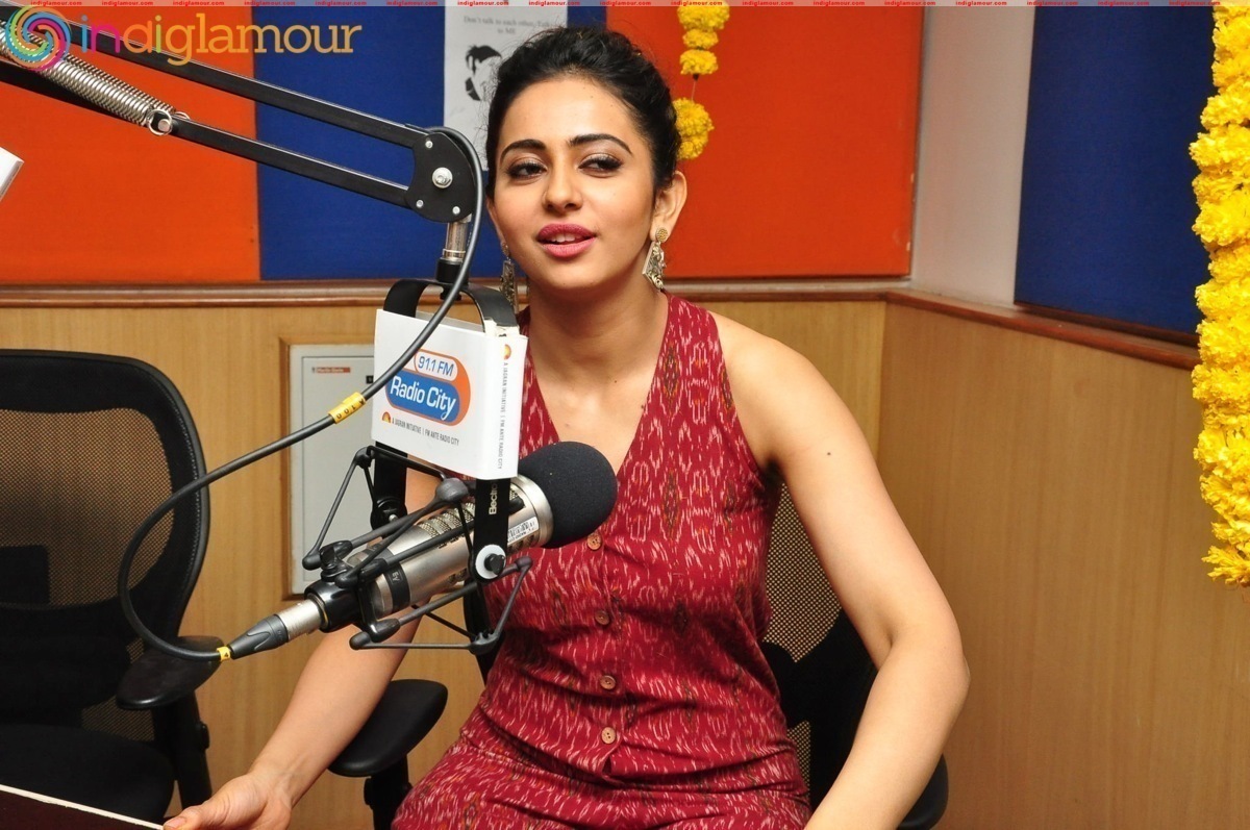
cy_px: 415
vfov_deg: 29.8
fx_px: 1561
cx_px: 625
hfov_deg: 43.7
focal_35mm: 45
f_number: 8
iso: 1250
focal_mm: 30
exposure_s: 1/125
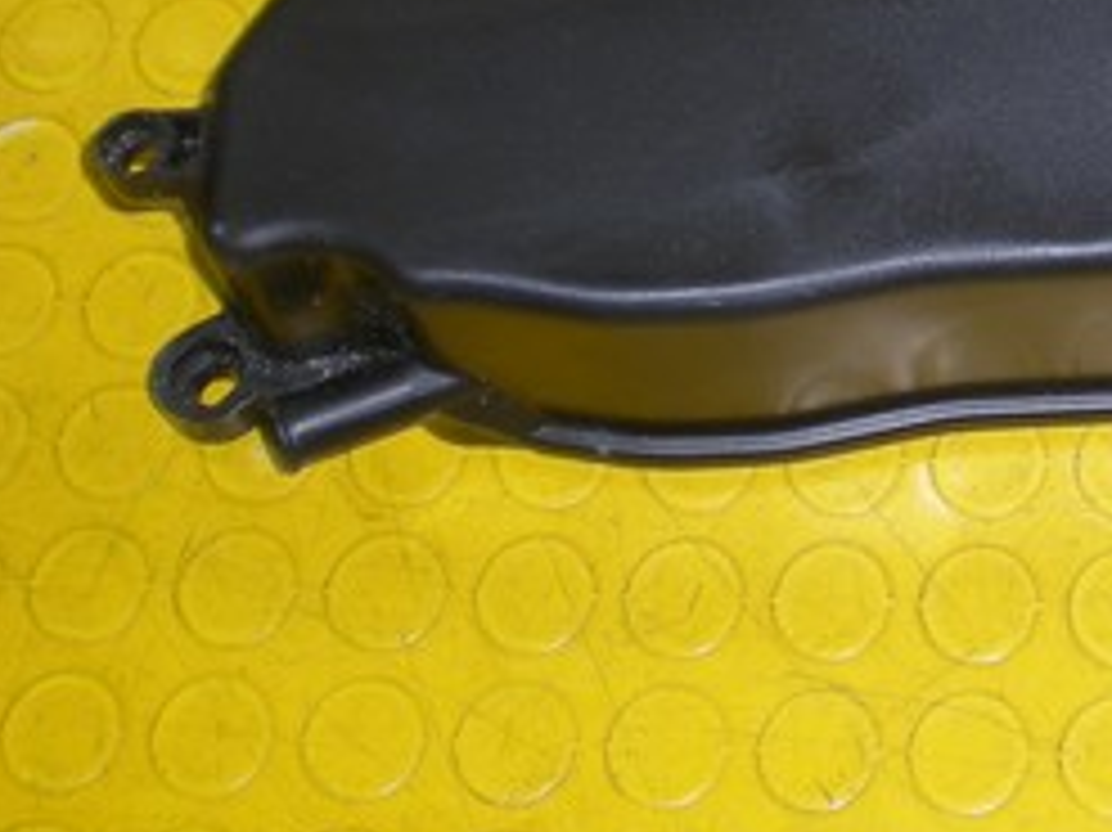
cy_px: -18
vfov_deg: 12.8
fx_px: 3660
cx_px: 1333
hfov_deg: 16.6
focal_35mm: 114
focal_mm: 7.4
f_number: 3.5
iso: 50
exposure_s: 1/30
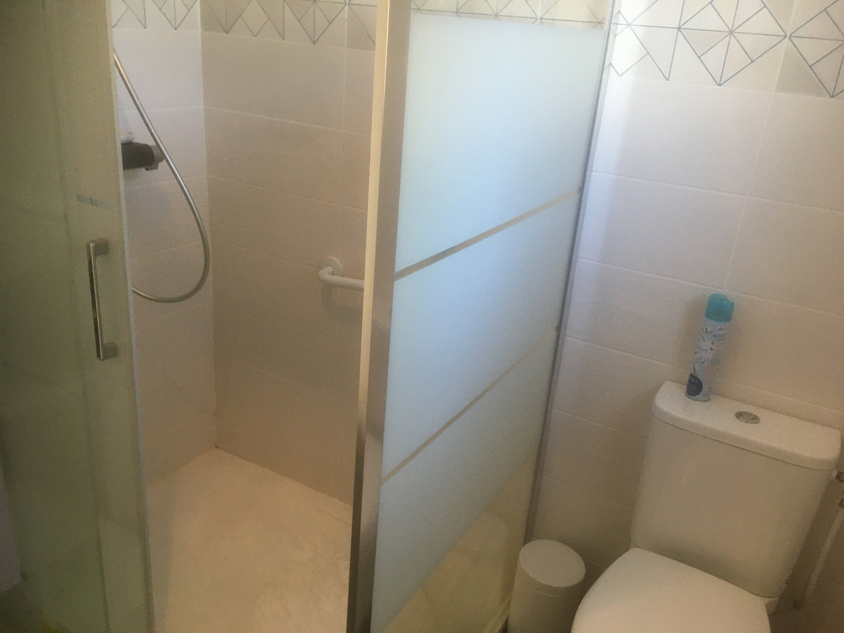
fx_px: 707
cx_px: 422
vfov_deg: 48.2
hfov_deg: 61.7
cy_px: 316
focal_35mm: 29
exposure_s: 1/33
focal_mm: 4.15
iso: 125
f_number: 2.2
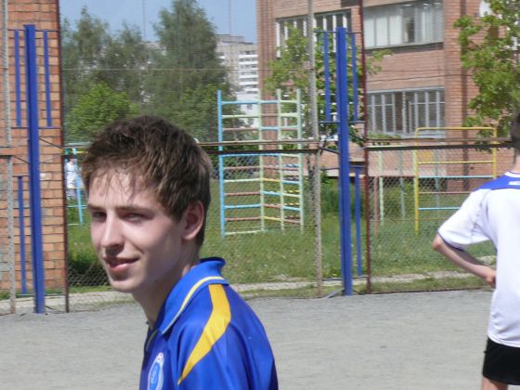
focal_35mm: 137
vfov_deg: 10.8
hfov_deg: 14.4
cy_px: 195
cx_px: 260
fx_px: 2058
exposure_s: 1/500
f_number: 5.6
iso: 100
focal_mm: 16.3
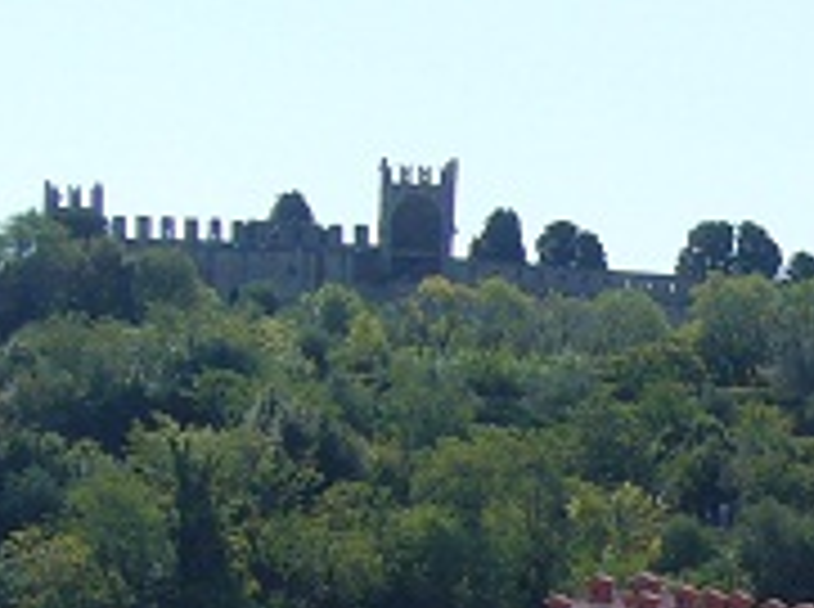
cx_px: 1183
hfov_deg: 12.2
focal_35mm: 155
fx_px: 3638
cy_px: 806
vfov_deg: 9.4
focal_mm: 5.8
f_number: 5.6
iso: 80
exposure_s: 1/400
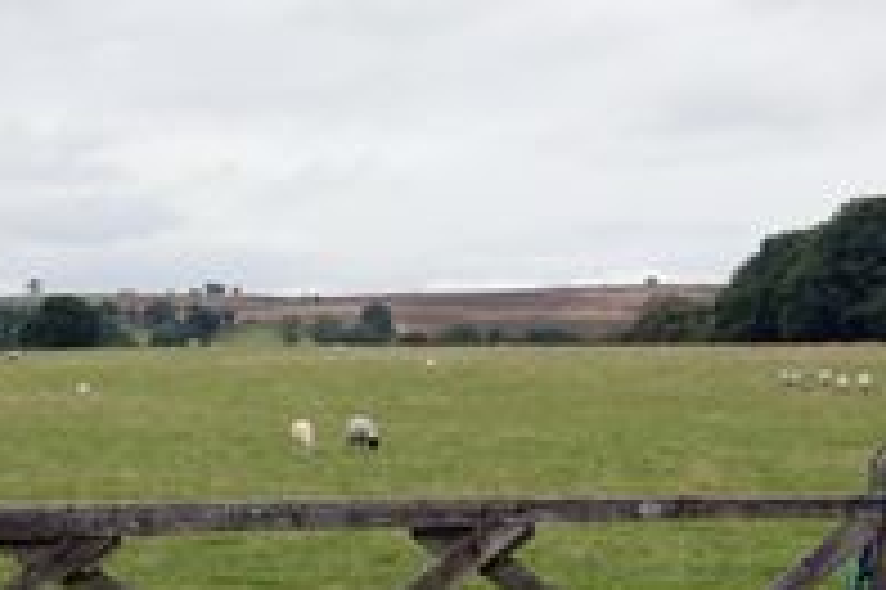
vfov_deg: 13.0
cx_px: 247
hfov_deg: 19.5
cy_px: 516
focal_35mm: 104
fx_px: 2557
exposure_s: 1/1000
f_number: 3.2
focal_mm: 14.7
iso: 160
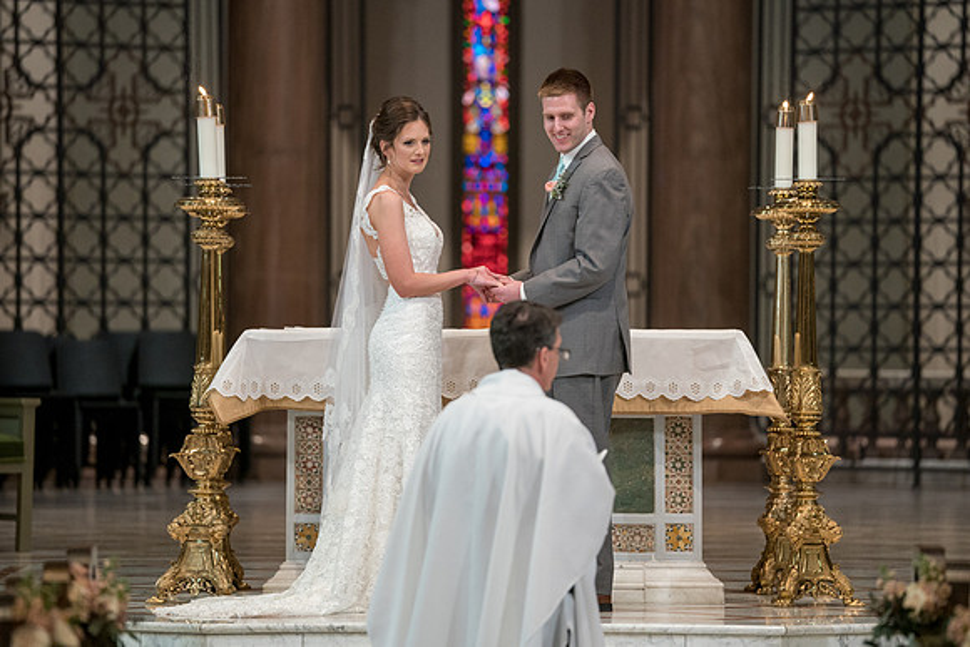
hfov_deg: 10.1
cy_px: 324
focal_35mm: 204
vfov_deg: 6.7
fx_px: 5498
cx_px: 485
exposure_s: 1/200
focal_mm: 200
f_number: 2.8
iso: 2000
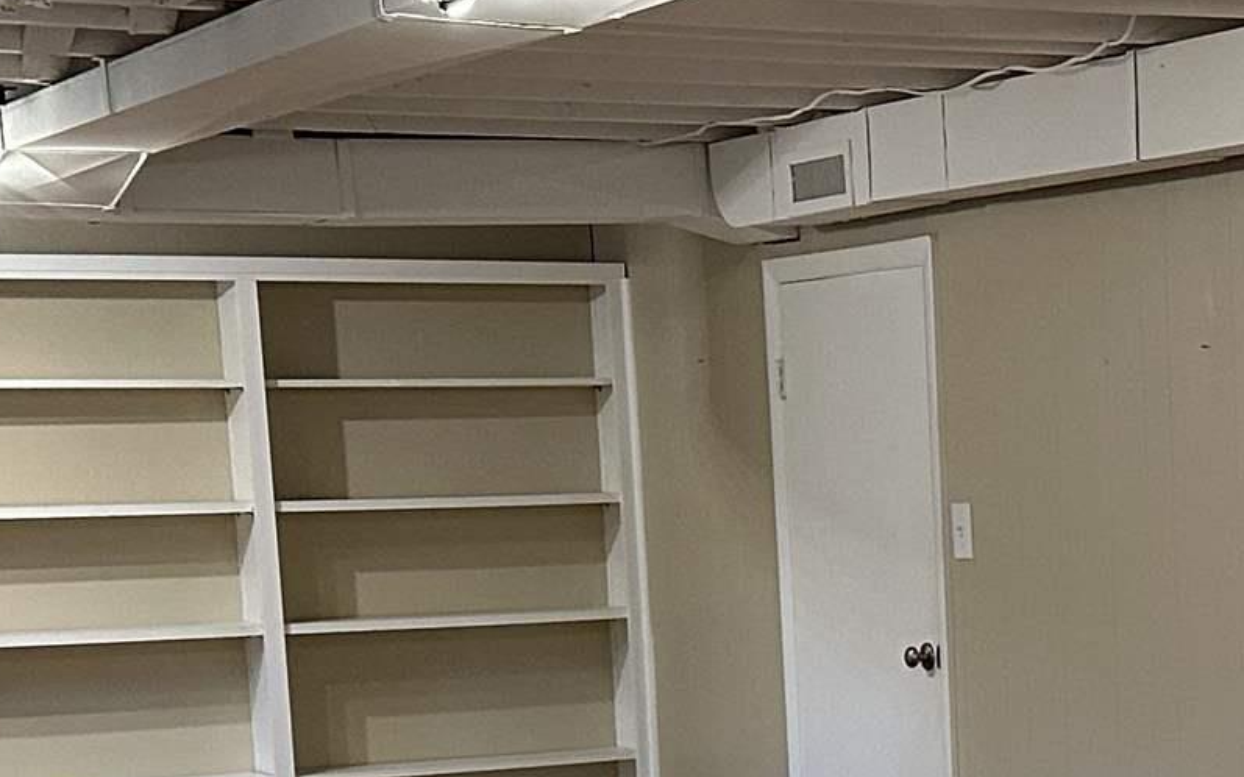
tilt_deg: -8.6
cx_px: 1174
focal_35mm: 98
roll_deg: +1.4
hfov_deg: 20.7
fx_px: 3322
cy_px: 966
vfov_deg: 13.0
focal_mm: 6.86
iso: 400
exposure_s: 1/60
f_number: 1.78
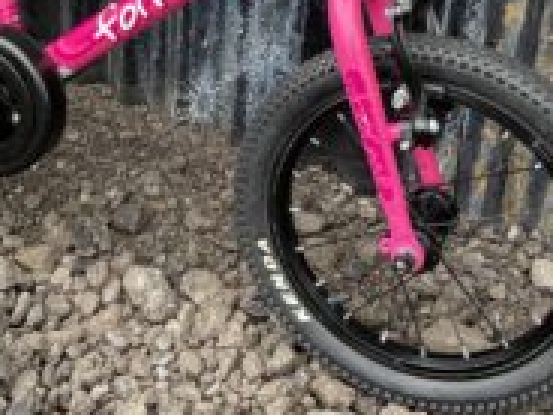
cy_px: 18
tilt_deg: -28.0
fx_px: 1086
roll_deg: -4.3
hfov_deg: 28.5
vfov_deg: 21.0
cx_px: 216
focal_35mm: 68
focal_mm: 4.2
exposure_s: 1/136
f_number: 1.6
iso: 32
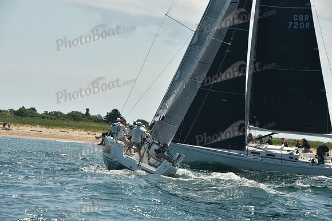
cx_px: 166
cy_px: 110
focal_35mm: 145
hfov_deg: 14.2
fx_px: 1337
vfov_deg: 9.5
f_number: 9
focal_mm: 145
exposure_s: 1/640
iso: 320
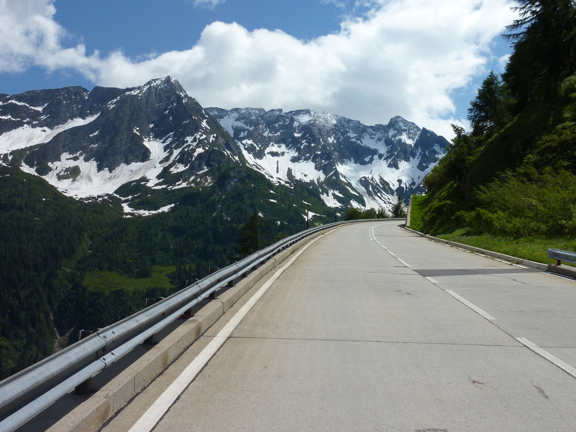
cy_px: 216
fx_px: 616
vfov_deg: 38.7
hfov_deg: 50.1
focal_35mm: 37
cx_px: 288
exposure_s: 1/640
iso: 80
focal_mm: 6.1
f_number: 5.6
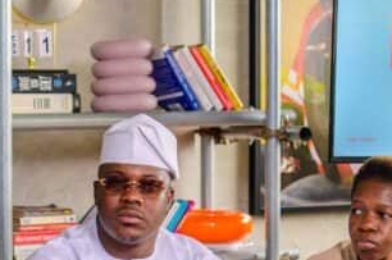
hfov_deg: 13.3
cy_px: 223
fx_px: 1674
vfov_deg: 8.9
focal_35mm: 154
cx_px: 115
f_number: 2.8
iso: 1000
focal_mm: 46
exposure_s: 1/200
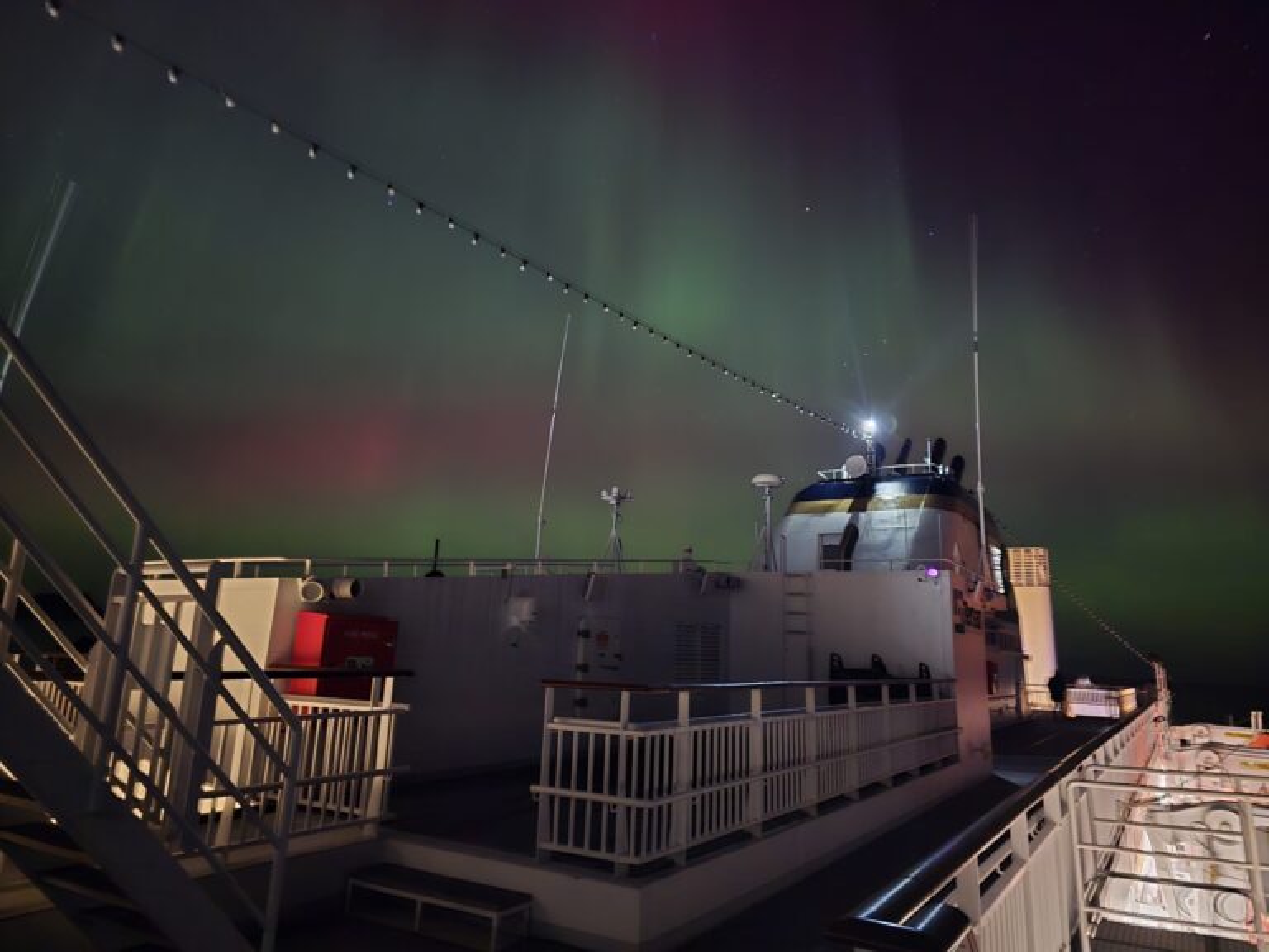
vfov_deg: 58.9
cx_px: 634
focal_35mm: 23
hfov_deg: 73.9
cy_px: 476
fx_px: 843
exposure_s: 1/4.05
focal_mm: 6.3
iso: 3200
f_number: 1.7
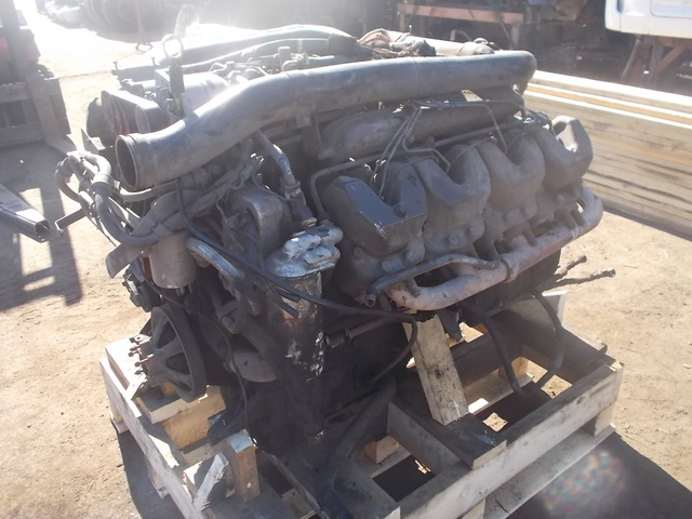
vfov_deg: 48.2
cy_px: 260
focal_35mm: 29
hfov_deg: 61.7
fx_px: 580
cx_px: 346
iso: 160
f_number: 3.3
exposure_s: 1/250
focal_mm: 4.1
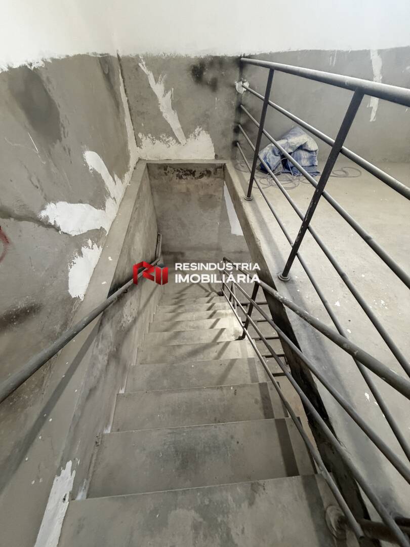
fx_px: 221
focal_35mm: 14
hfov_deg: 85.7
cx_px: 205
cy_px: 274
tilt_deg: -43.7
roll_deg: -0.2
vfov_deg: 102.1
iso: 400
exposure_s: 1/60
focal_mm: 2.22
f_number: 2.2
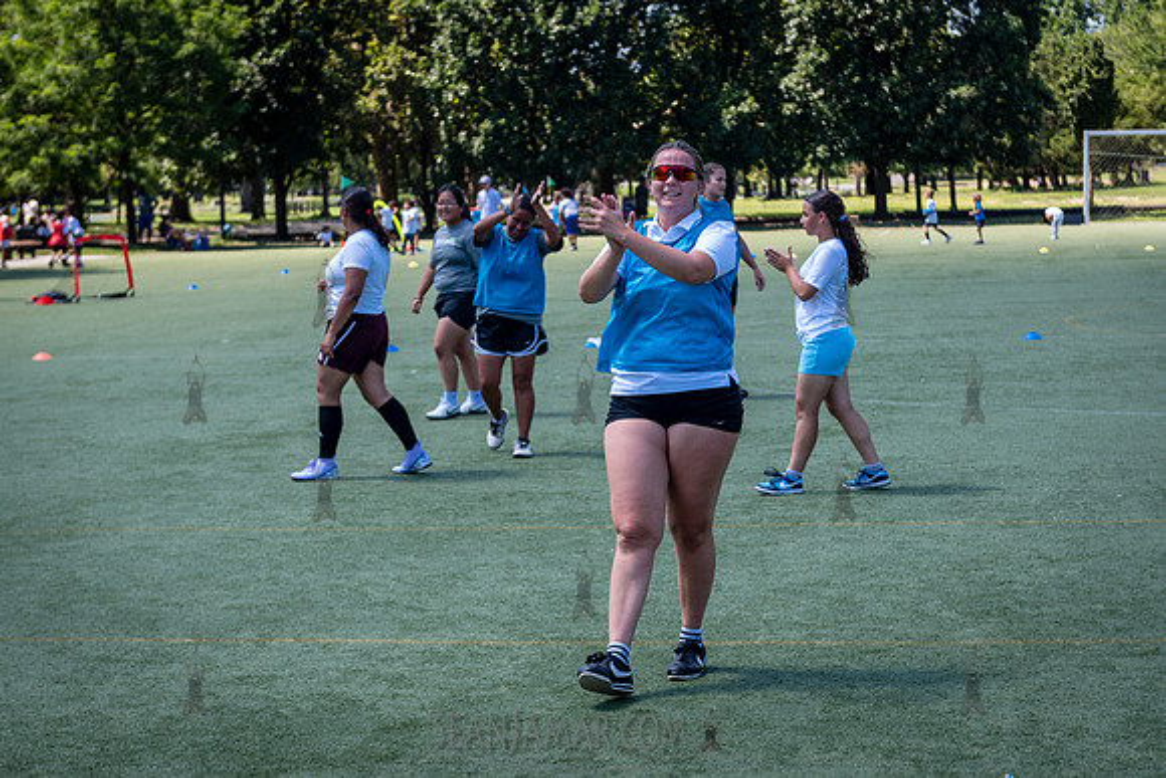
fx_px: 2579
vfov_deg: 17.2
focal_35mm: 80
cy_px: 379
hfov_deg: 25.5
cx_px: 622
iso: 200
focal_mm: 62
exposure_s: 1/500
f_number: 4
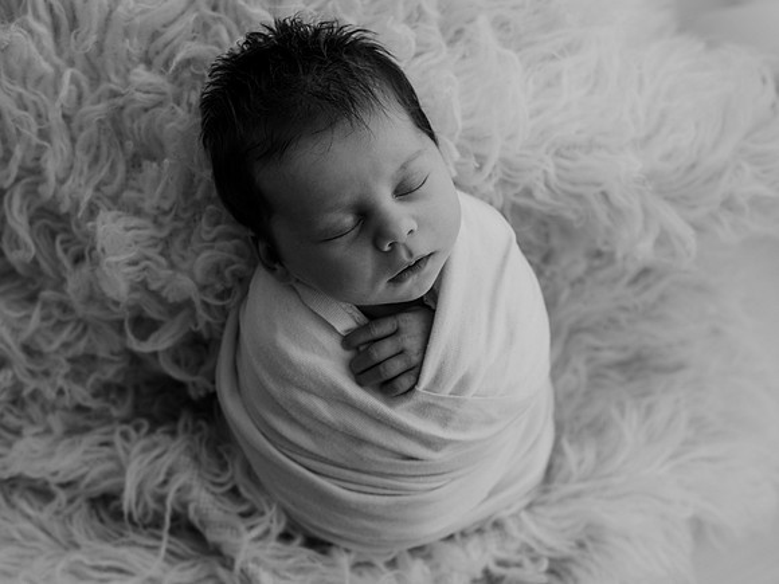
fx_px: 1408
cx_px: 393
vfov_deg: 23.4
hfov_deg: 30.9
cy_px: 325
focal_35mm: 63
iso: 320
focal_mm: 50
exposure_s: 1/160
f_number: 2.5
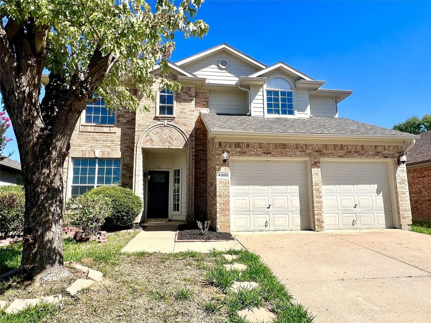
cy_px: 162
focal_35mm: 20
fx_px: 249
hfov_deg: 81.7
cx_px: 216
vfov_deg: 66.0
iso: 32
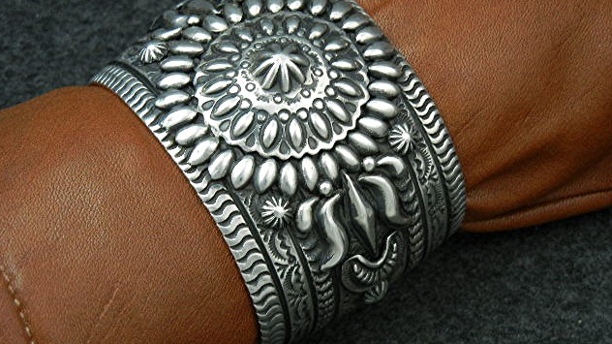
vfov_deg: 14.2
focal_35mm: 85
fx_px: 1379
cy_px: 159
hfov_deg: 25.0
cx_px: 303
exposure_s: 1/18.4
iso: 400
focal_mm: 13.9
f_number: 4.3
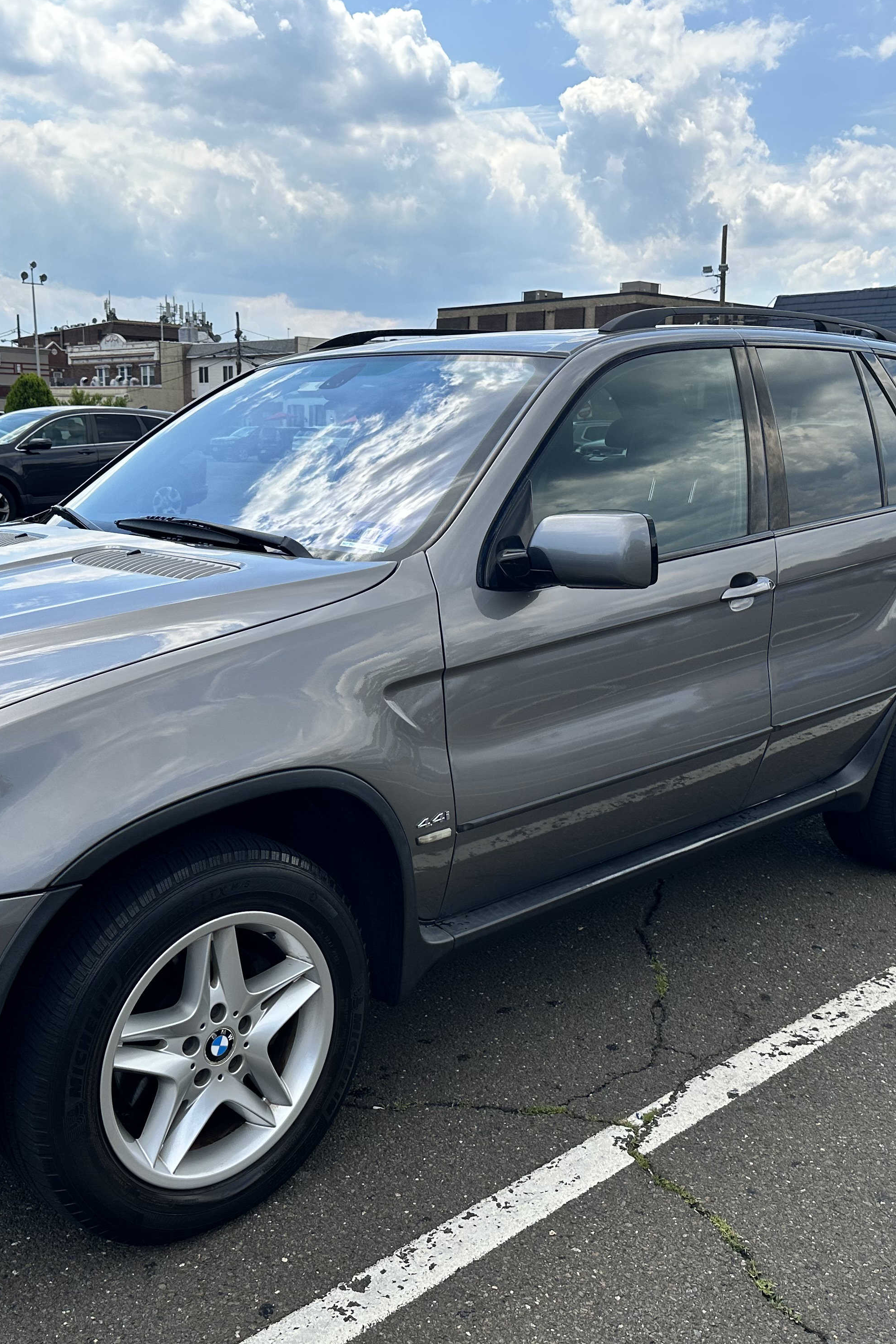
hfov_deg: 38.8
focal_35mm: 34
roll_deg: -0.9
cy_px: 669
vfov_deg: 55.8
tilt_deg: -10.4
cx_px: 402
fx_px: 1269
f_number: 1.78
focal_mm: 6.86
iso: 80
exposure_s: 1/4016
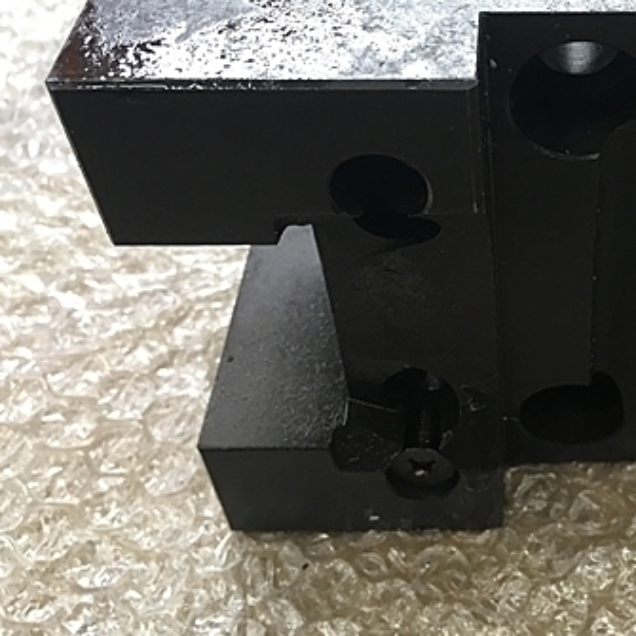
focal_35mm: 49
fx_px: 1019
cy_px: 234
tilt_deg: -45.8
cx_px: 551
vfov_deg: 34.5
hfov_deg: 33.2
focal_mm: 4.15
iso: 64
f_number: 2.2
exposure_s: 1/30
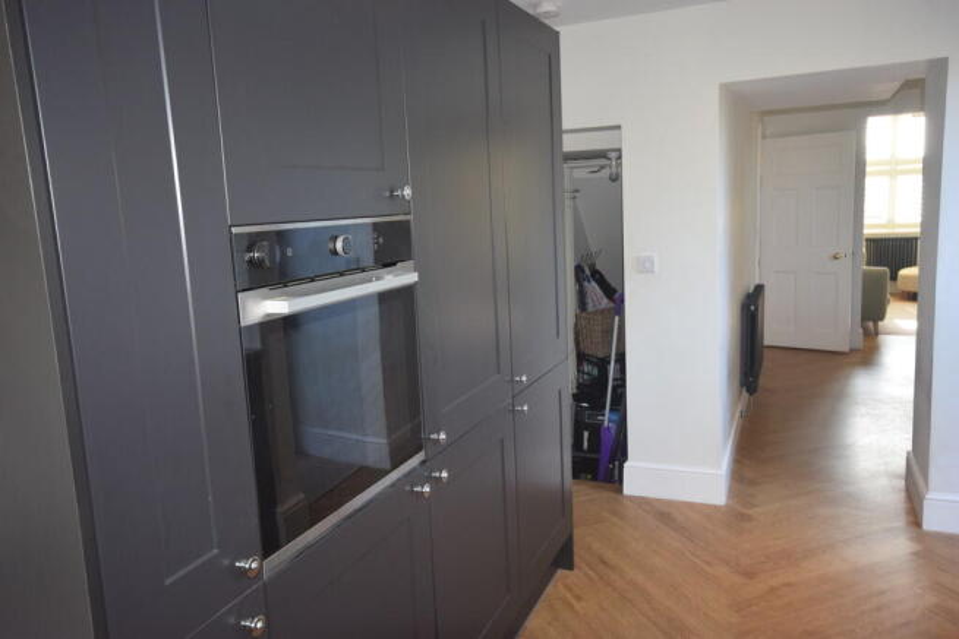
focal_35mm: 27
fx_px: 719
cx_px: 480
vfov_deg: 48.0
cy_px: 320
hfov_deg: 67.4
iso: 900
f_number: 5.6
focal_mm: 18
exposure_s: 1/60
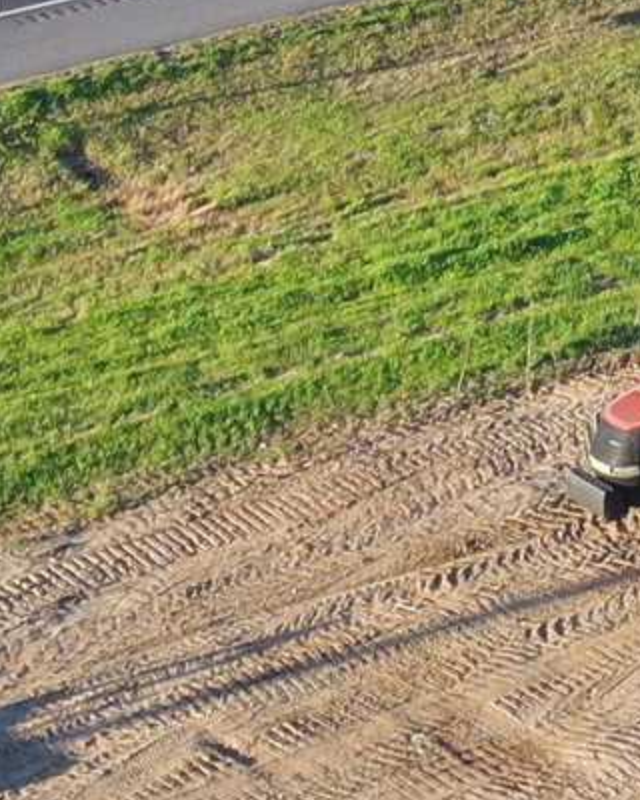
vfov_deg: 9.2
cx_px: 1018
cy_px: -602
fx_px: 4783
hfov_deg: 7.5
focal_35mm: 202
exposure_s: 1/240
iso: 100
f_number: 5
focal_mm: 10.26
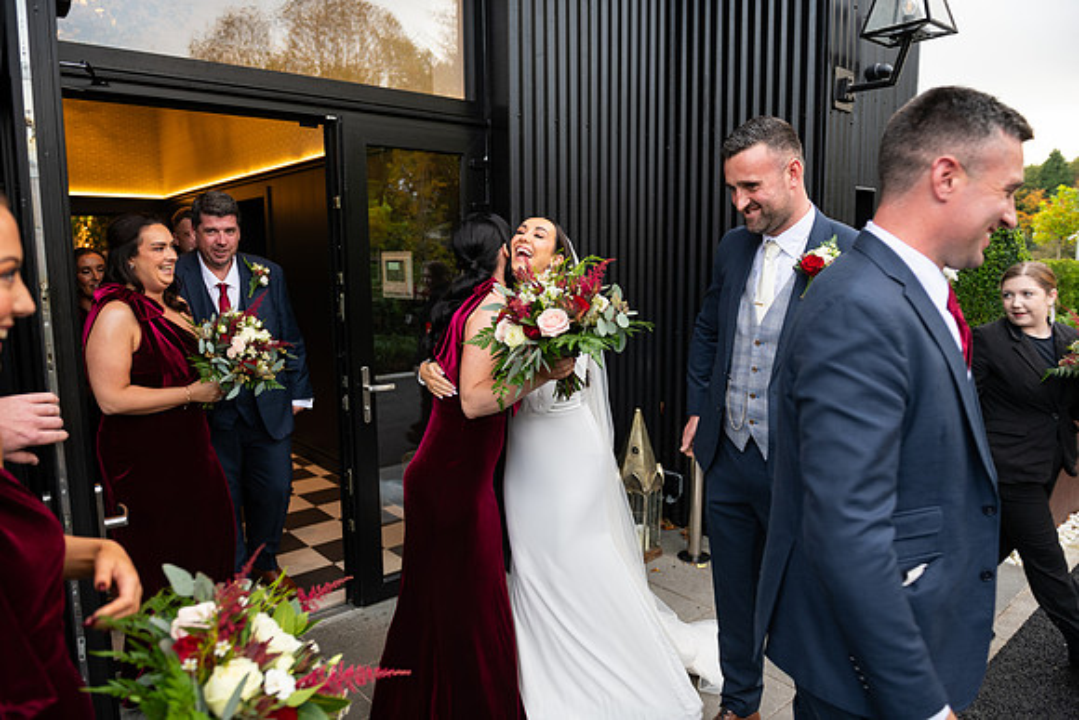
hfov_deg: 73.7
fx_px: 719
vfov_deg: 53.2
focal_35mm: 24
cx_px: 540
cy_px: 360
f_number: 3.5
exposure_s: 1/160
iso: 320
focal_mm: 24
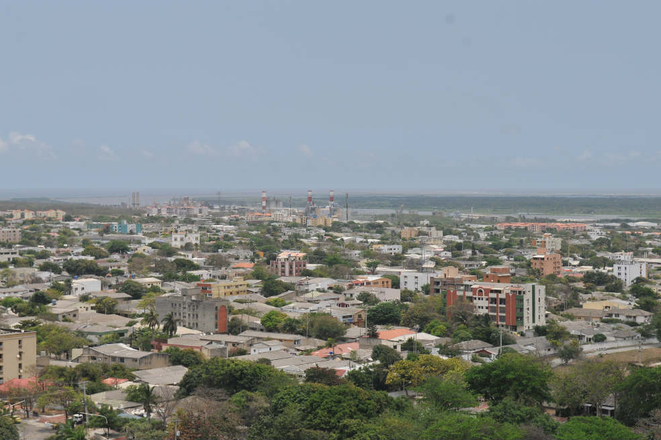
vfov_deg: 16.5
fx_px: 1514
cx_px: 330
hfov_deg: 24.6
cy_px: 220
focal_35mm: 82
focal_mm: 55
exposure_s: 1/1000
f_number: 8
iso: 200
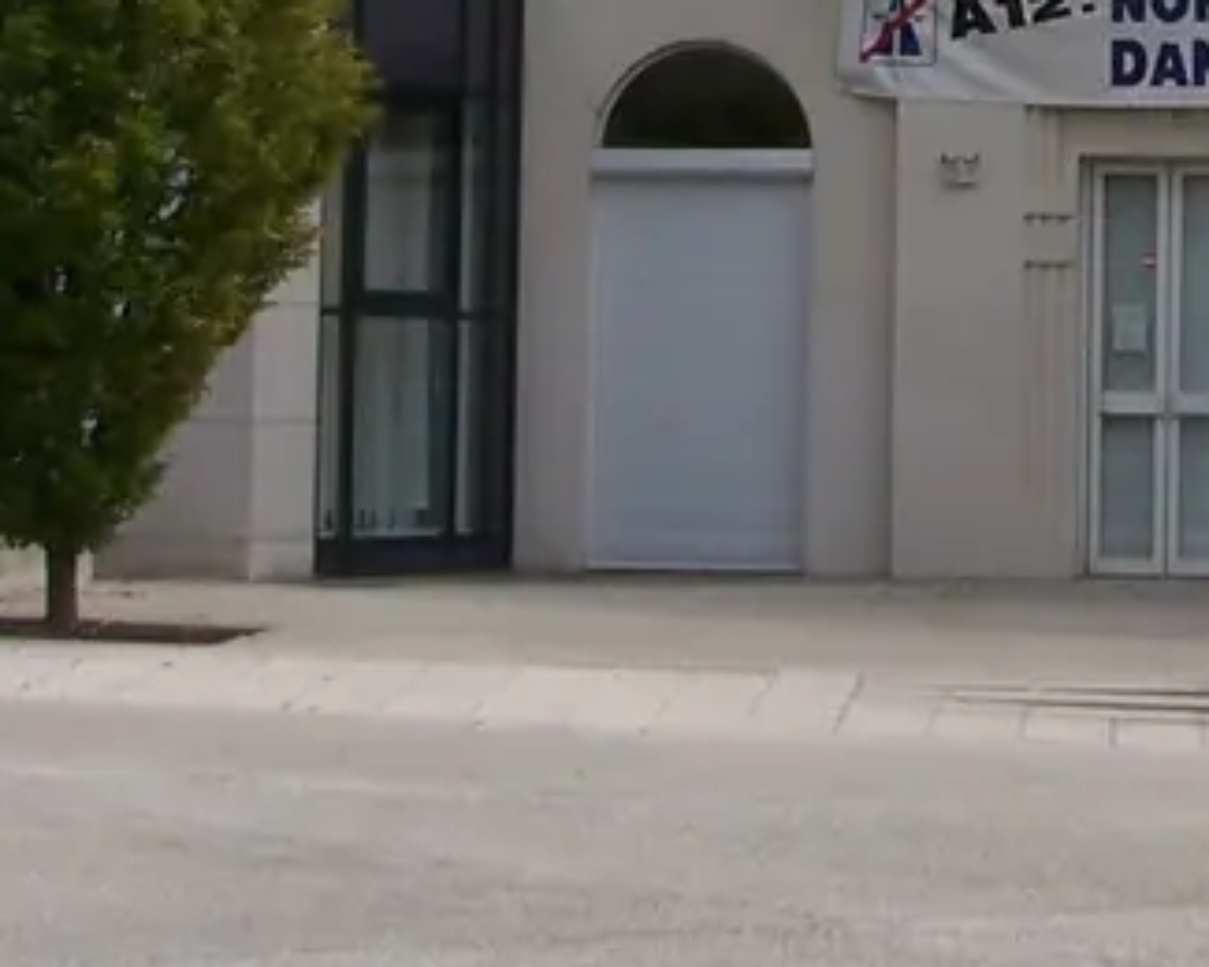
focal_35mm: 146
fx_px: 5224
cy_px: -219
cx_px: 1216
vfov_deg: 10.4
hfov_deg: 13.0
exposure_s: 1/750
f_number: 5.6
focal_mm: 6.3
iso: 80
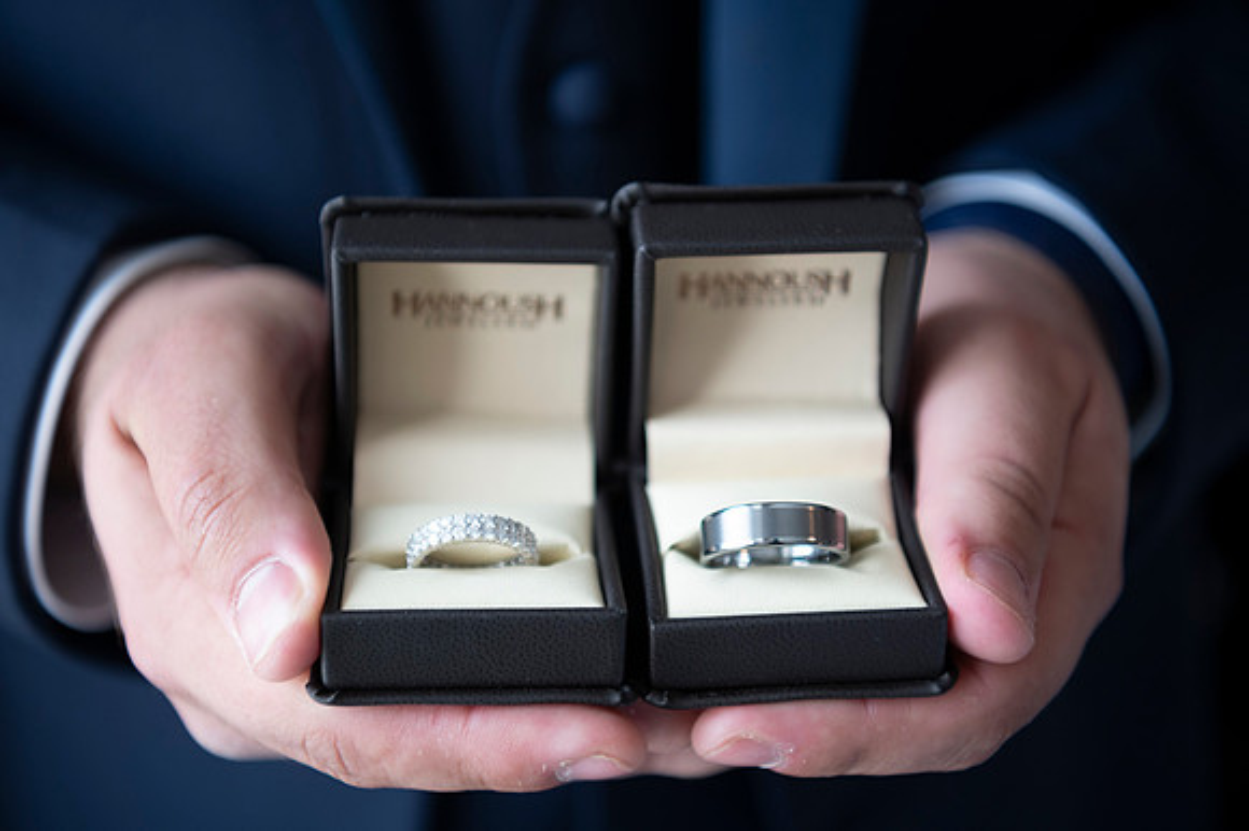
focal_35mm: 52
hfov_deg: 38.2
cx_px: 624
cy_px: 416
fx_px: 1803
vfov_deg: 26.0
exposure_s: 1/100
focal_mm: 52
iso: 500
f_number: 2.8
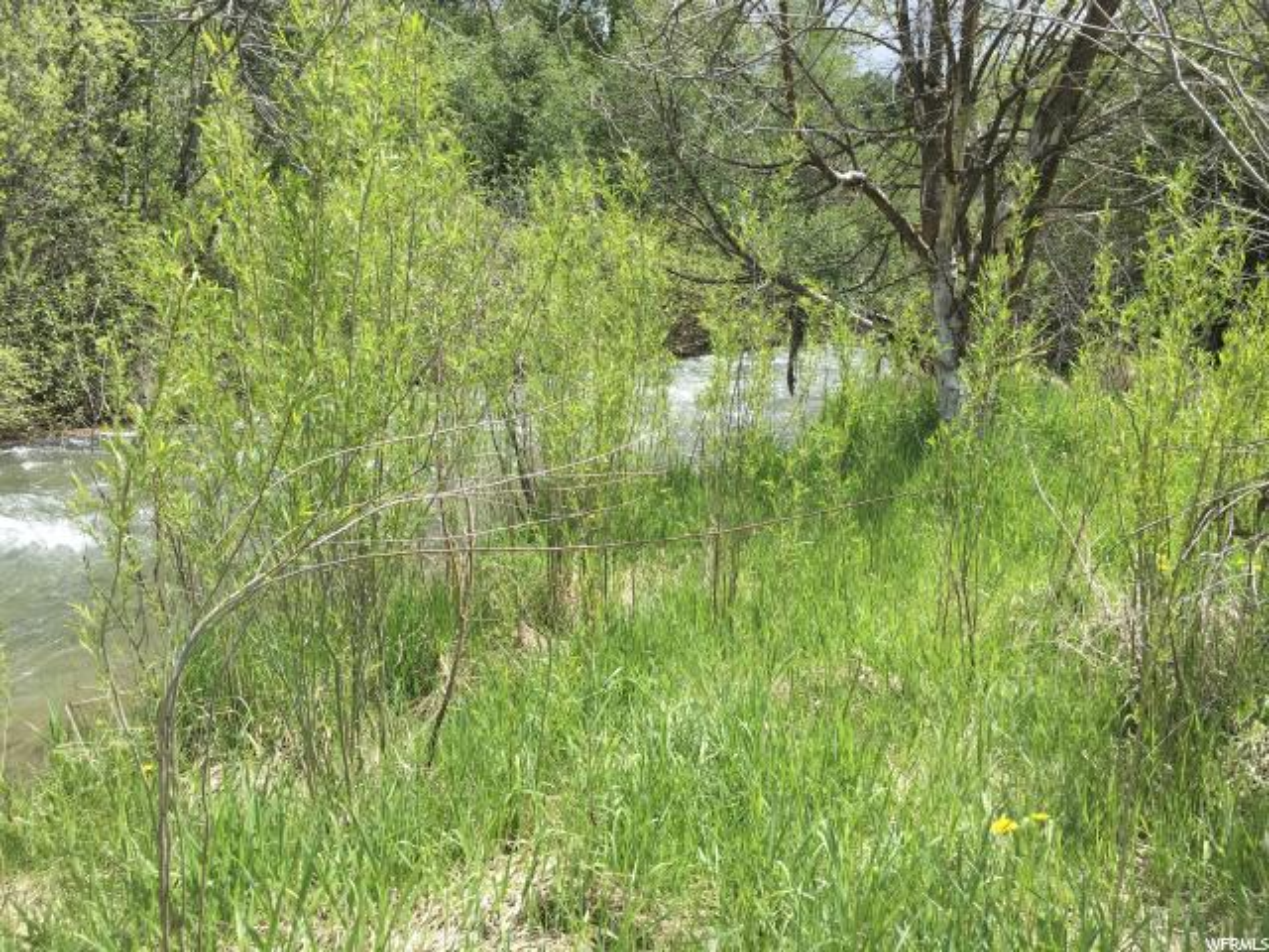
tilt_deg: -9.6
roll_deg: -0.9
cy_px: 476
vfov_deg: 48.2
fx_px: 1063
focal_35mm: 29
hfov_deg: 61.7
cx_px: 634
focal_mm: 4.15
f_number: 2.2
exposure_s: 1/916
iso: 25
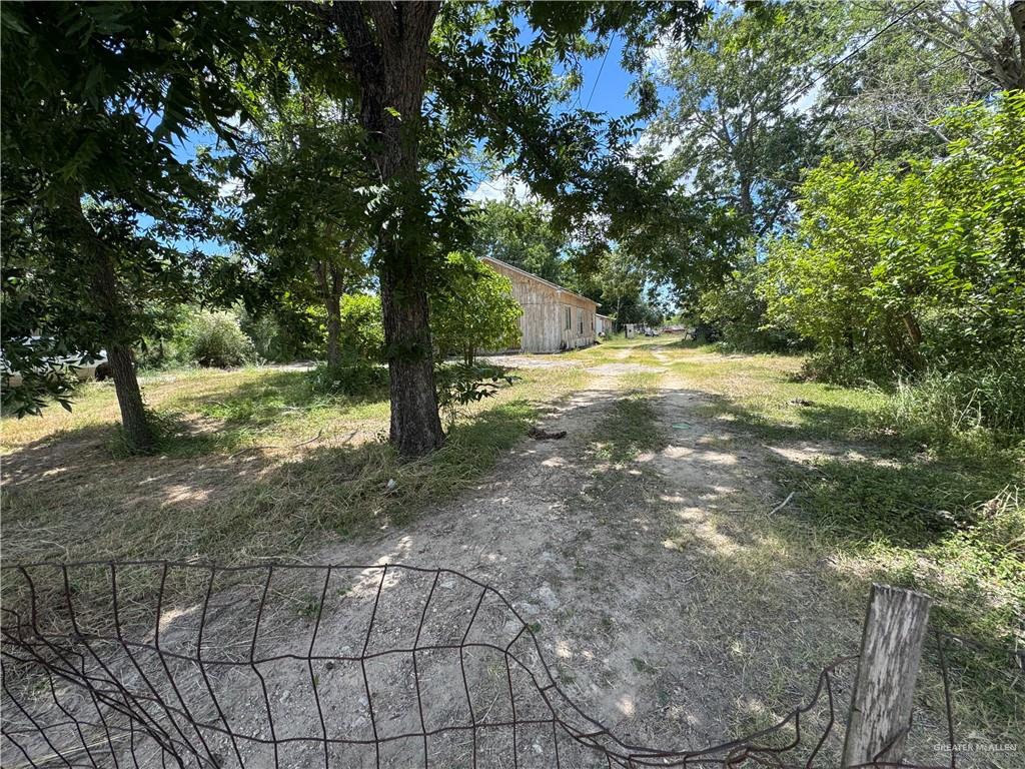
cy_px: 384
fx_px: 415
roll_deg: +2.5
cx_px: 512
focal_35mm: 14
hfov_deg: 102.1
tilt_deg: -7.3
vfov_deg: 85.7
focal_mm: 2.22
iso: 40
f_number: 2.2
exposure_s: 1/515
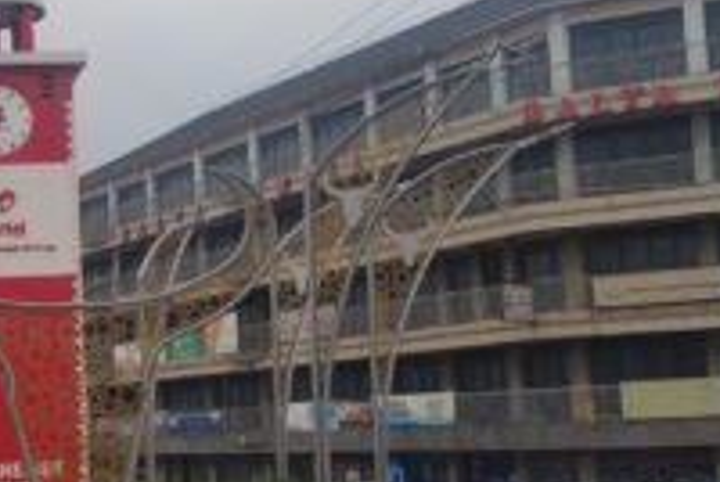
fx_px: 1622
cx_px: 173
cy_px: 237
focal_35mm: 81
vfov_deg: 16.9
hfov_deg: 24.7
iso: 50
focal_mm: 4.25
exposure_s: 1/906
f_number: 1.7
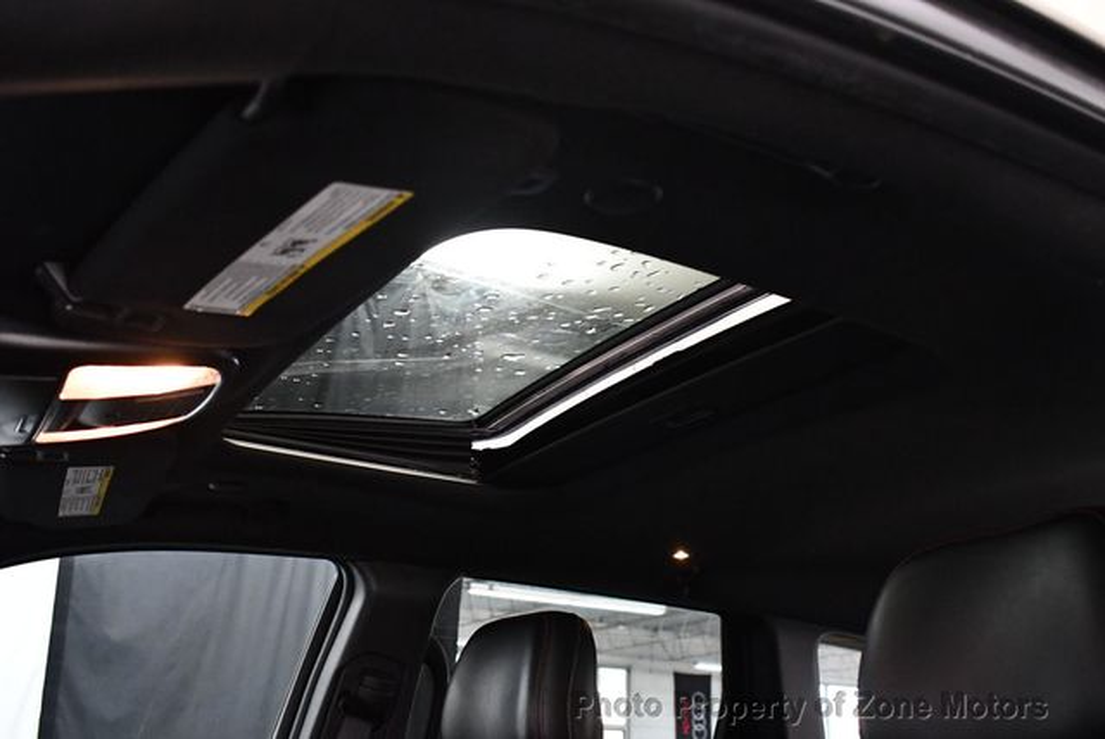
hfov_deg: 53.1
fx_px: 1106
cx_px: 552
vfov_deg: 36.9
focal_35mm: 36
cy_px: 370
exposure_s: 1/125
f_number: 3.5
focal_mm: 18
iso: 3200
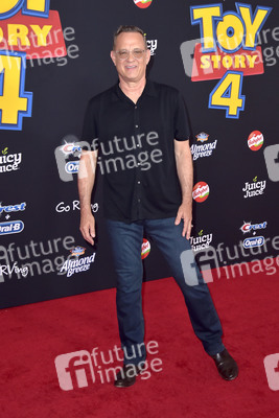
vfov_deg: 38.2
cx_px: 140
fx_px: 604
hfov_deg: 26.0
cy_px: 209
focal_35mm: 52
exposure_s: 1/200
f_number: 7.1
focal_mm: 52
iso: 500
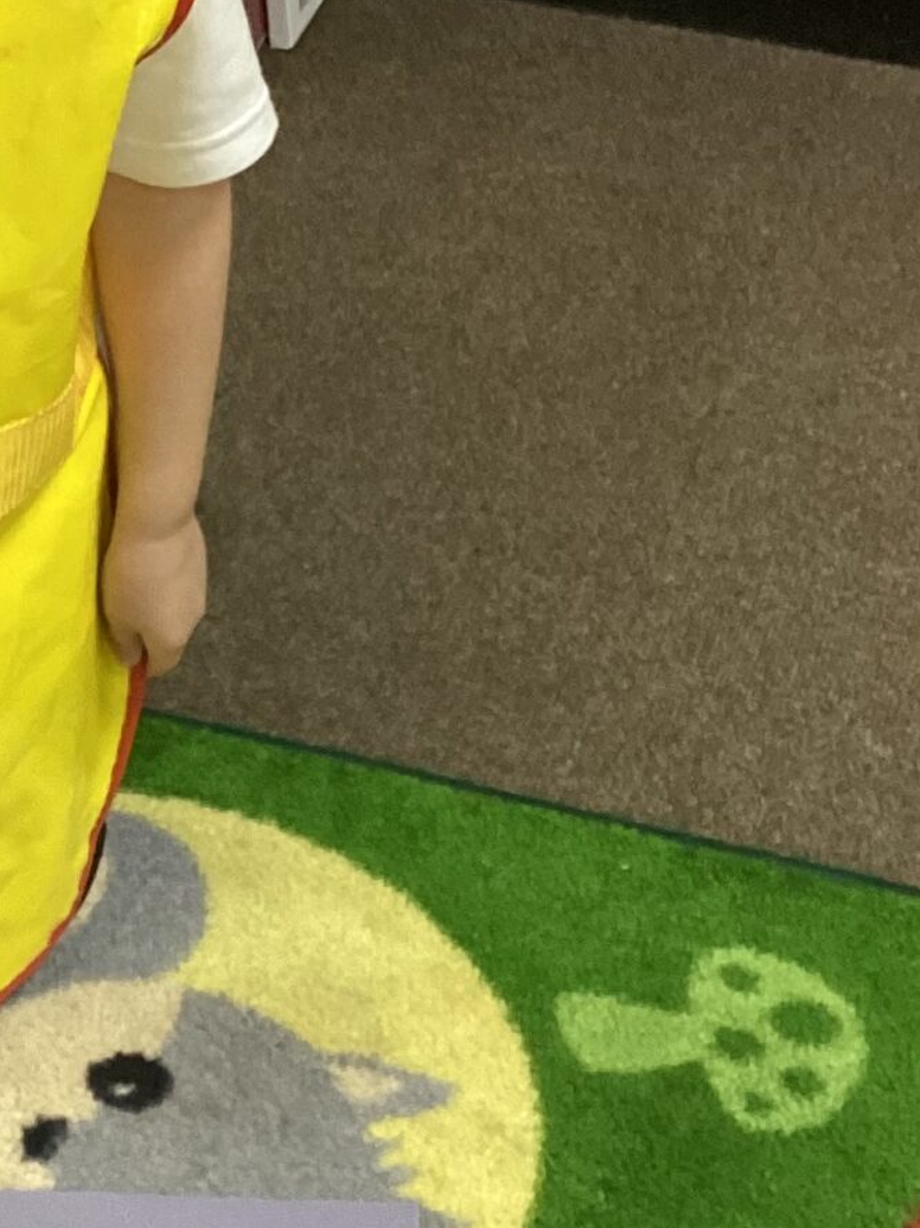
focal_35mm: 90
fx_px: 3191
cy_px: 753
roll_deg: +0.4
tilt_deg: -39.1
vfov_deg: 21.7
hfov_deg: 16.0
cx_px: -25
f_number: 2.4
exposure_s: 1/50
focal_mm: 3.3
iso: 160
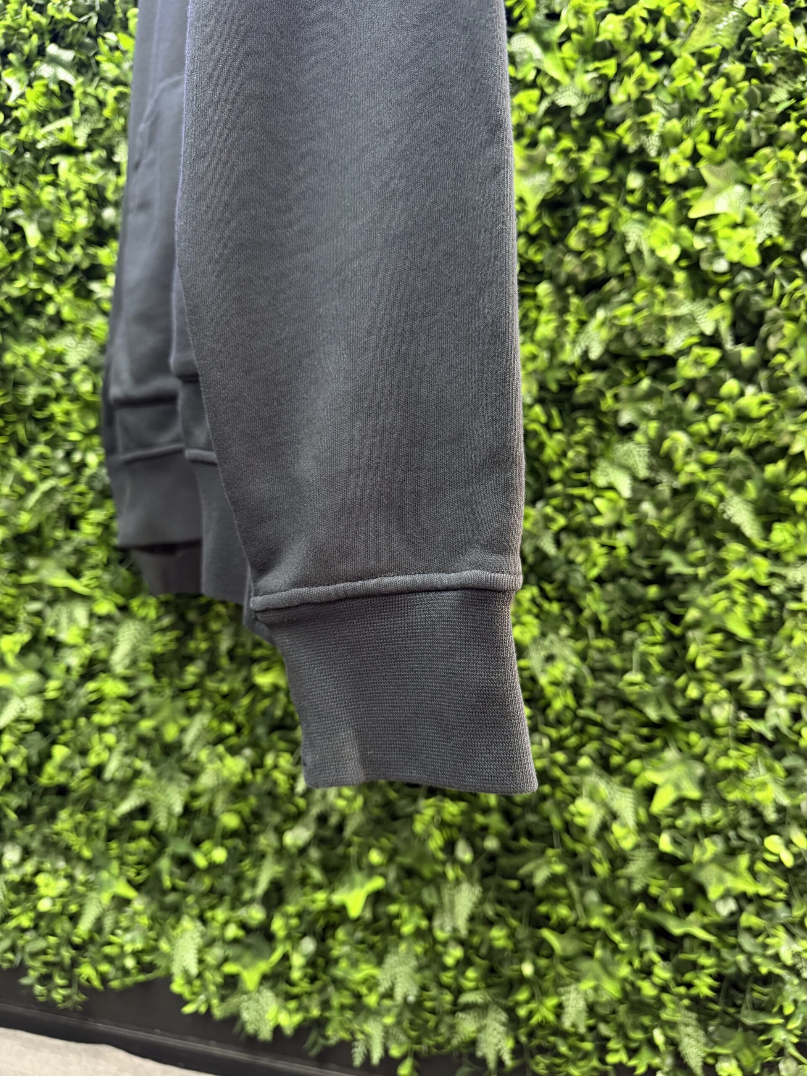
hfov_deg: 56.8
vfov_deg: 71.6
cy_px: 538
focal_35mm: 24
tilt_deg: -4.7
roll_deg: -3.7
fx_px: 746
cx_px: 404
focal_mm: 6.76
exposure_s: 1/50
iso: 500
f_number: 1.78
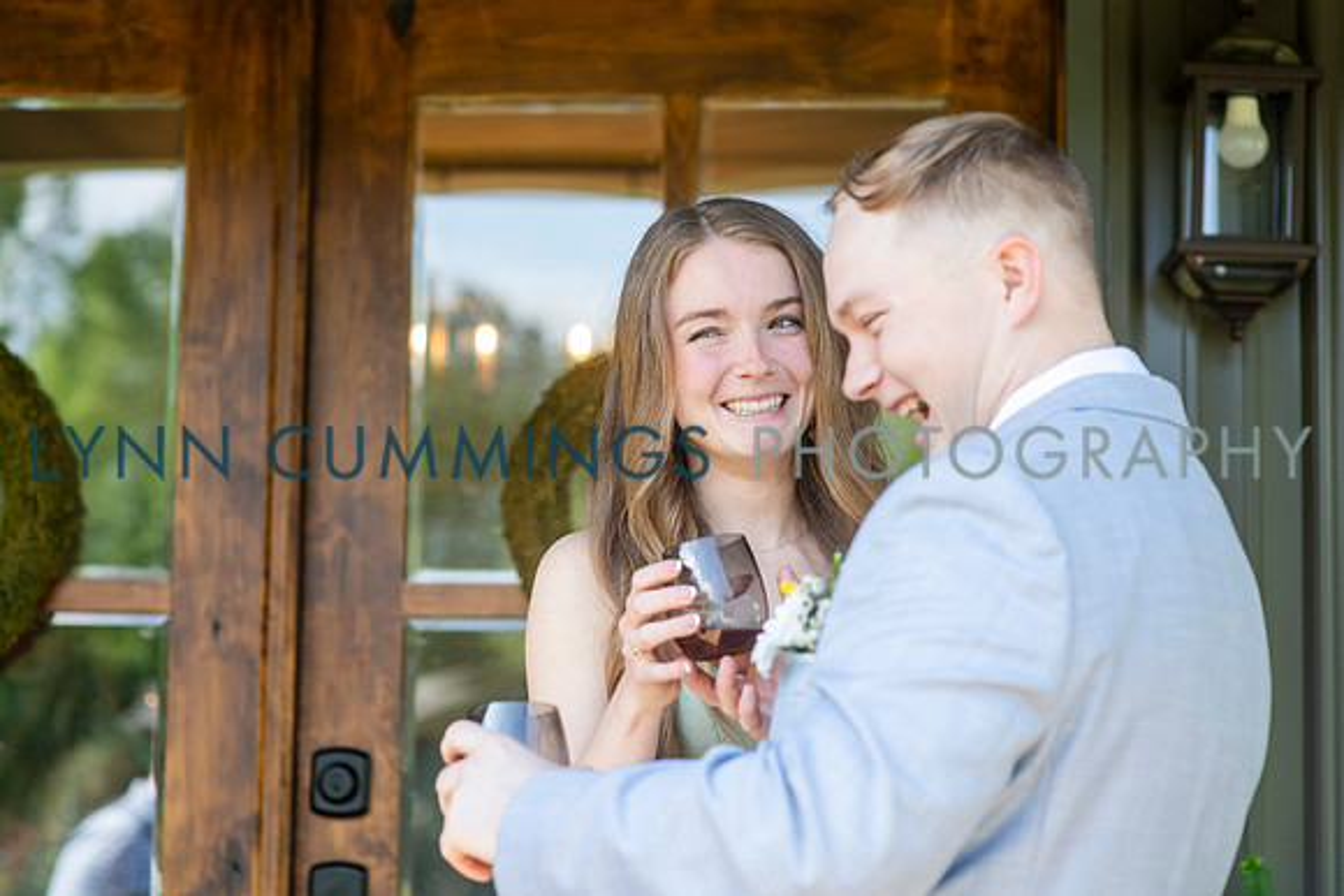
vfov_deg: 14.8
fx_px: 3450
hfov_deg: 22.0
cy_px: 424
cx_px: 636
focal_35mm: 92
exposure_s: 1/400
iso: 320
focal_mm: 85
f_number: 3.5
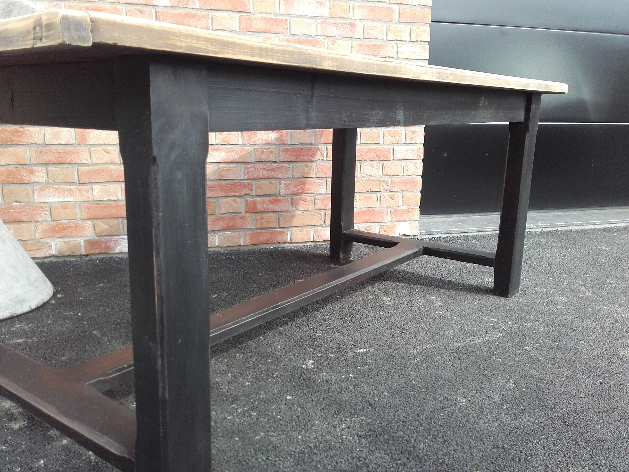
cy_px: 236
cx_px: 314
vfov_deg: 45.4
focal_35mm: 31
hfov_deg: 58.4
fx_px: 563
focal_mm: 3.31
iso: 50
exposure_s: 1/166
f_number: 2.2
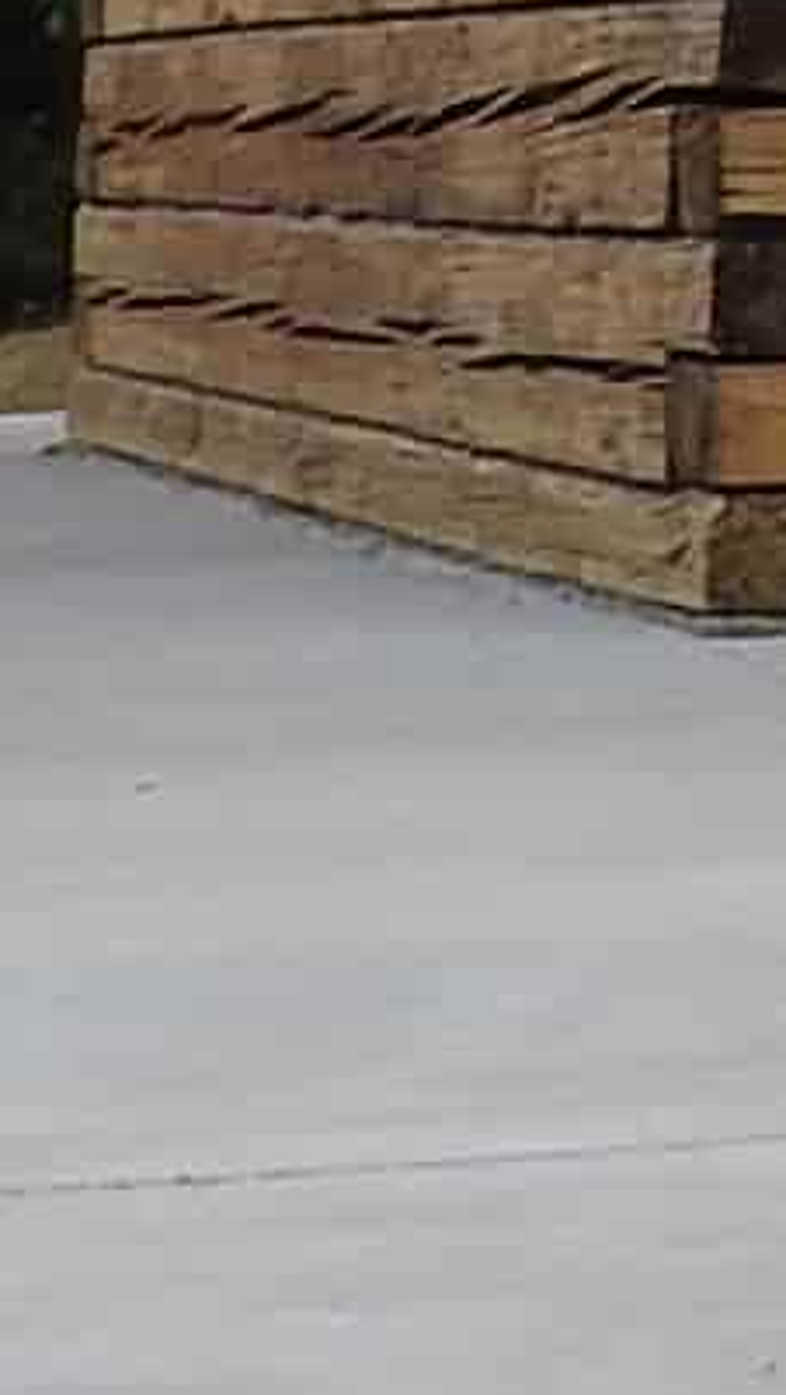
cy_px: -1176
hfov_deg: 4.4
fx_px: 9175
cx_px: 3669
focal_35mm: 248
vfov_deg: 8.3
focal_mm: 5
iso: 100
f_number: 3.5
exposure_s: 1/640
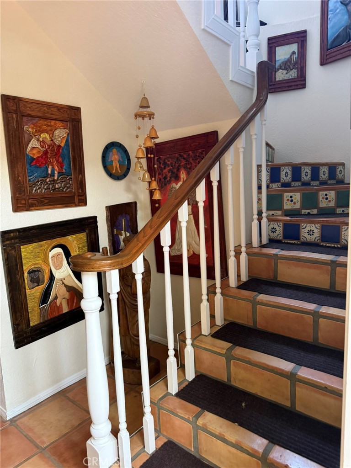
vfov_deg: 71.6
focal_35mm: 24
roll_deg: +1.4
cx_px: 176
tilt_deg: -4.6
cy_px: 234
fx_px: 324
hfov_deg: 56.8
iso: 400
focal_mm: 6.76
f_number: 1.78
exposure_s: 1/60
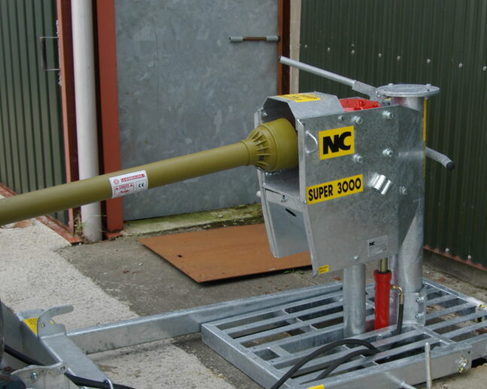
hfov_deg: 32.1
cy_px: 235
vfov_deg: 26.2
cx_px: 337
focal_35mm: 58
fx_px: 836
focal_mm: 26
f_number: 6.7
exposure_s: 1/125
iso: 200
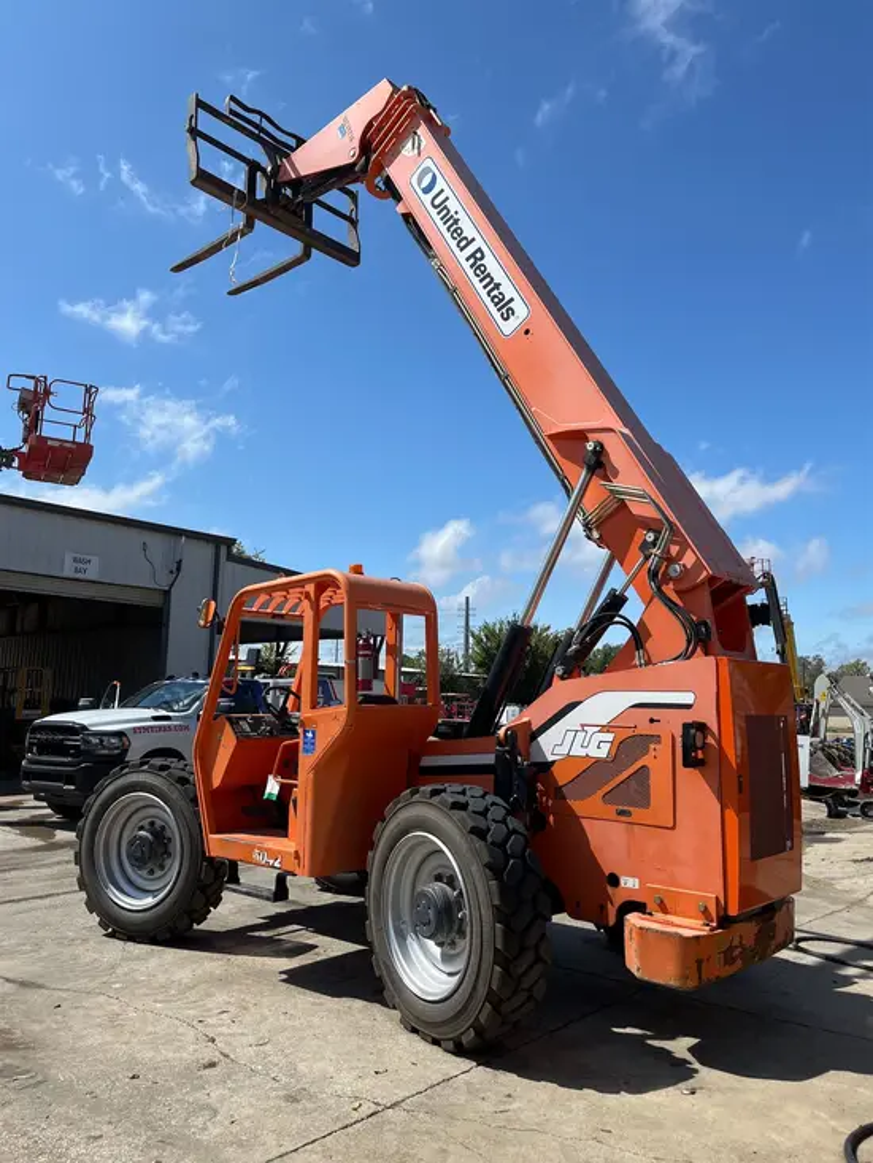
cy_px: 582
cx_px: 436
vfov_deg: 67.3
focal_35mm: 26
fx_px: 874
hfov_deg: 53.1
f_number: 1.6
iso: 50
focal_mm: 5.1
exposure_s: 1/4484
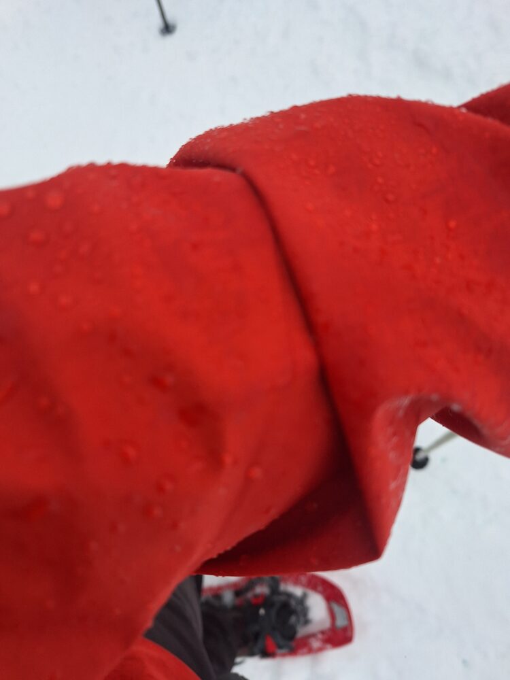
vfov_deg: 73.9
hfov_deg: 58.9
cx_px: 255
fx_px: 452
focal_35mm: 23
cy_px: 340
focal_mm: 5.54
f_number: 1.8
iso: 40
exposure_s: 1/822
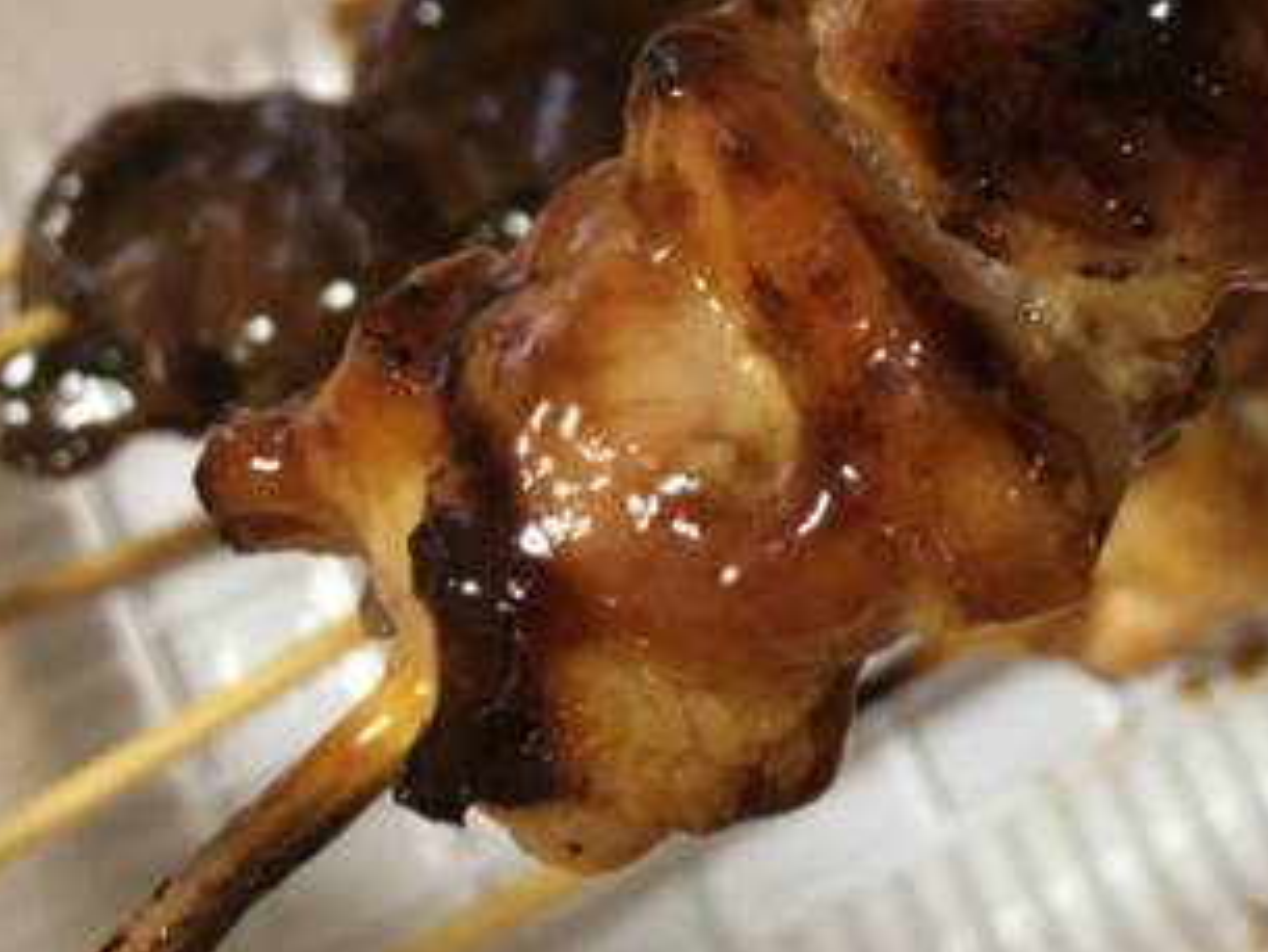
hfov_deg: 32.4
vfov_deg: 25.1
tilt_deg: -74.6
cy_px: 133
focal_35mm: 57
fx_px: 2089
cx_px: 1098
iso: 160
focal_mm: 4.15
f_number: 2.2
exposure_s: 1/30
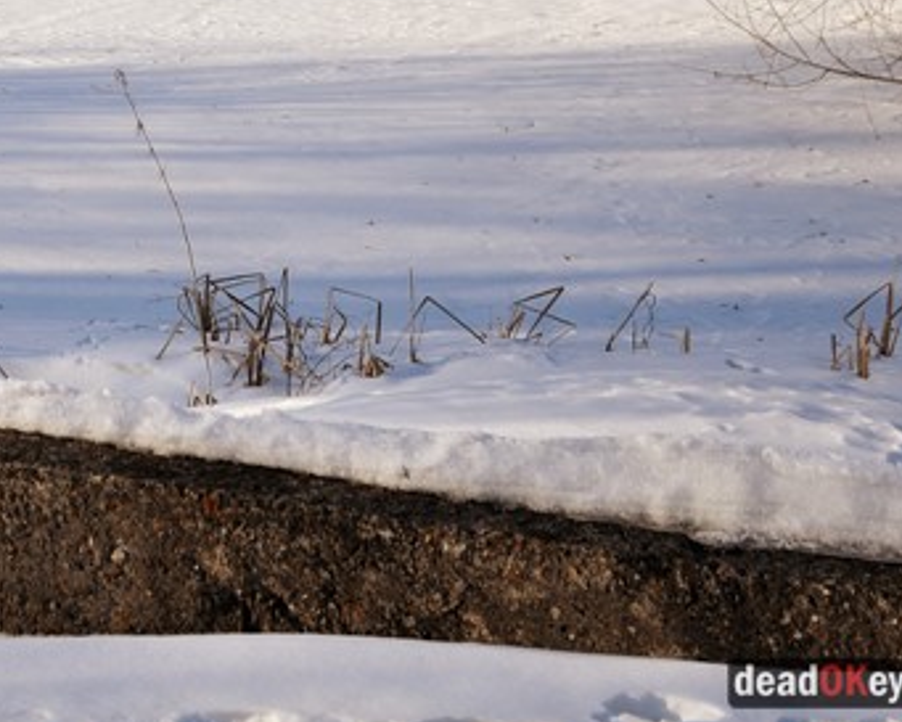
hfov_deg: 20.9
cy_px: -57
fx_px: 2377
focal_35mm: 89
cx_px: 32
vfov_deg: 16.8
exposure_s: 1/500
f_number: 7.1
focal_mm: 24
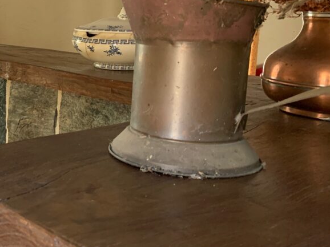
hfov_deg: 32.5
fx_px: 515
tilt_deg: -12.4
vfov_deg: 27.0
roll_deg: -0.3
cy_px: 108
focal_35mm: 54
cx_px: -5
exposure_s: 1/40
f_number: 1.8
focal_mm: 4.25
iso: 400
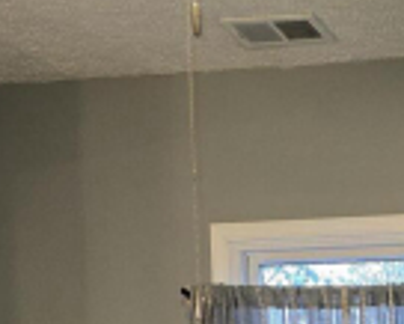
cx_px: 633
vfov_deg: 12.4
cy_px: 644
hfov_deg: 15.8
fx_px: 1316
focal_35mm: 110
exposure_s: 1/20
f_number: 1.7
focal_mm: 6.3
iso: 125
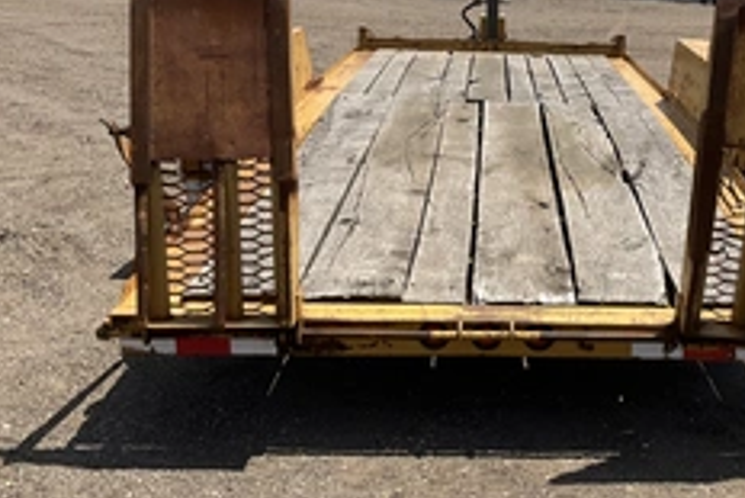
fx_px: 1077
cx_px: 536
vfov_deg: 26.0
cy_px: 222
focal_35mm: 52
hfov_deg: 37.4
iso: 25
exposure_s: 1/1984
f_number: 1.8
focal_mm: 3
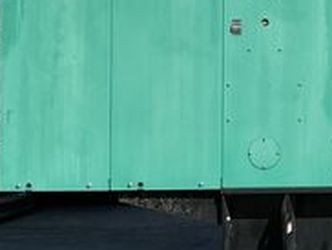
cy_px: 0
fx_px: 1181
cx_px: 560
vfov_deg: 11.9
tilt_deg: +0.1
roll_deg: +0.7
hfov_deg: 14.4
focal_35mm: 123
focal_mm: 3
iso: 25
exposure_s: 1/2427
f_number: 1.8
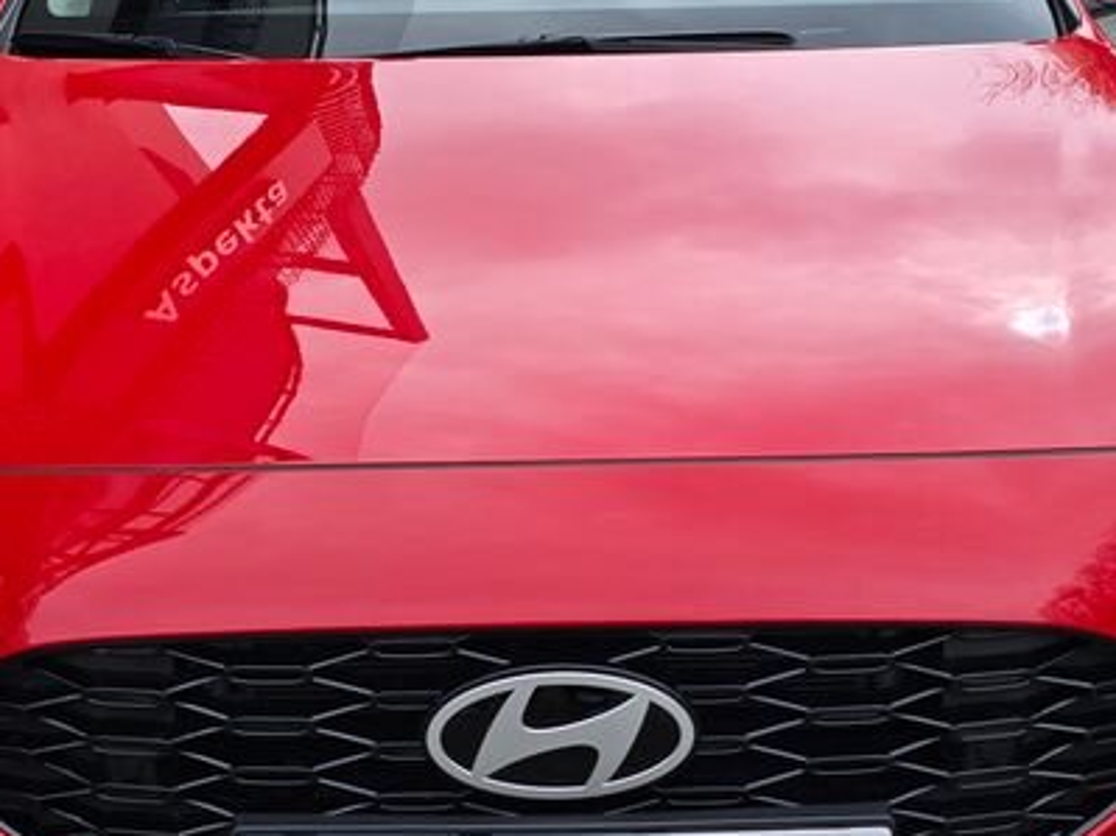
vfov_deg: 24.8
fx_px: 1902
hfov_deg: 32.7
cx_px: 492
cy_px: 330
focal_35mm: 59
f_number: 1.7
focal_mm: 6.3
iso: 12
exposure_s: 1/348
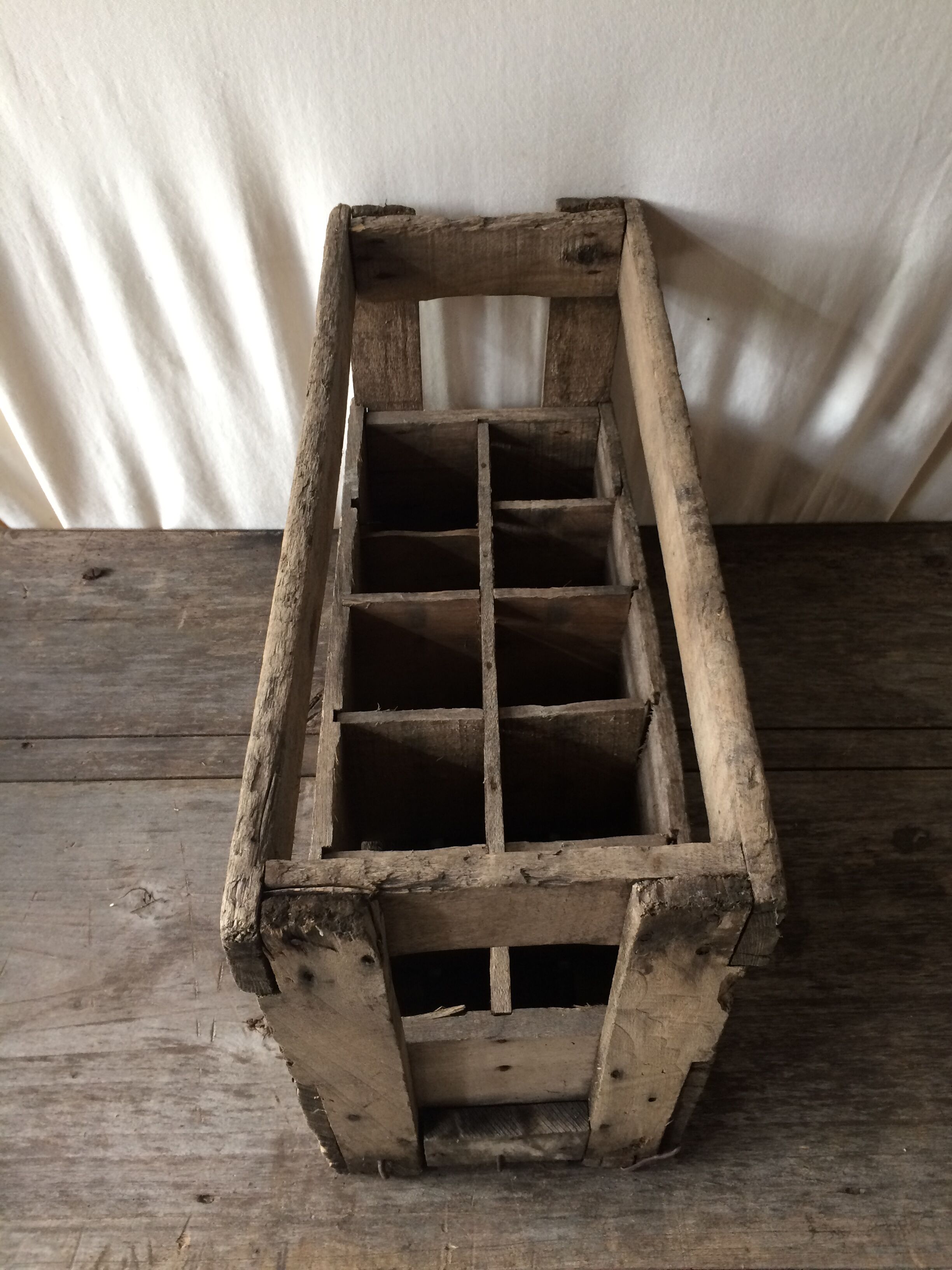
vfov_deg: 61.7
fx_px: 1063
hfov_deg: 48.2
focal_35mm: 29
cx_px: 476
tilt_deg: -51.3
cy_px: 635
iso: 64
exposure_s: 1/33
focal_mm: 4.15
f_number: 2.2
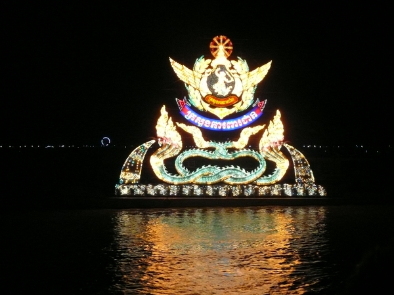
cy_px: 148
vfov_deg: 23.7
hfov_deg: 31.2
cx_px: 197
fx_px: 706
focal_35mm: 62
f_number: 4.5
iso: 400
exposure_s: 1/30
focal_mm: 10.2
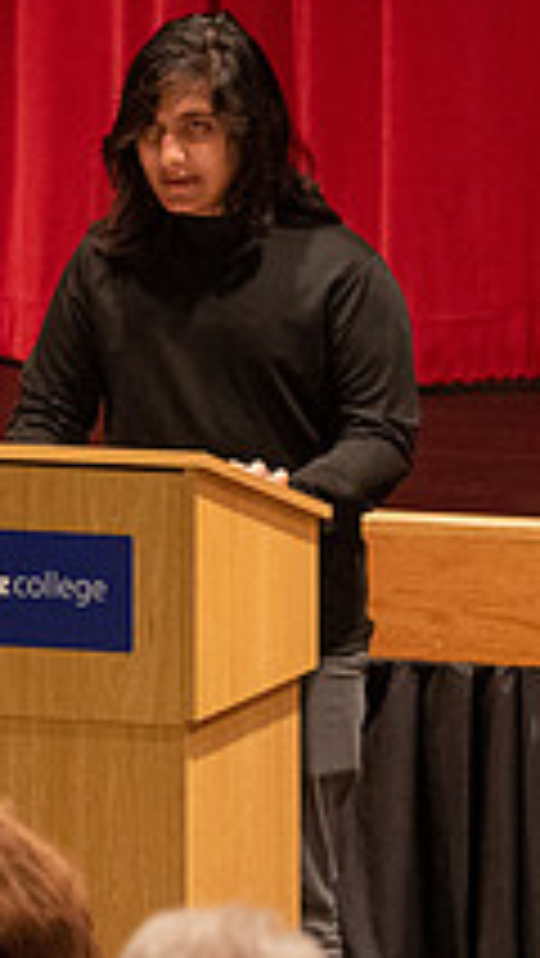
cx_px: -331
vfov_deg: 6.2
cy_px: 526
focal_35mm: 347
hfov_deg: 3.5
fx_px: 8823
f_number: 2.8
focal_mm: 100
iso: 2500
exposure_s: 1/80
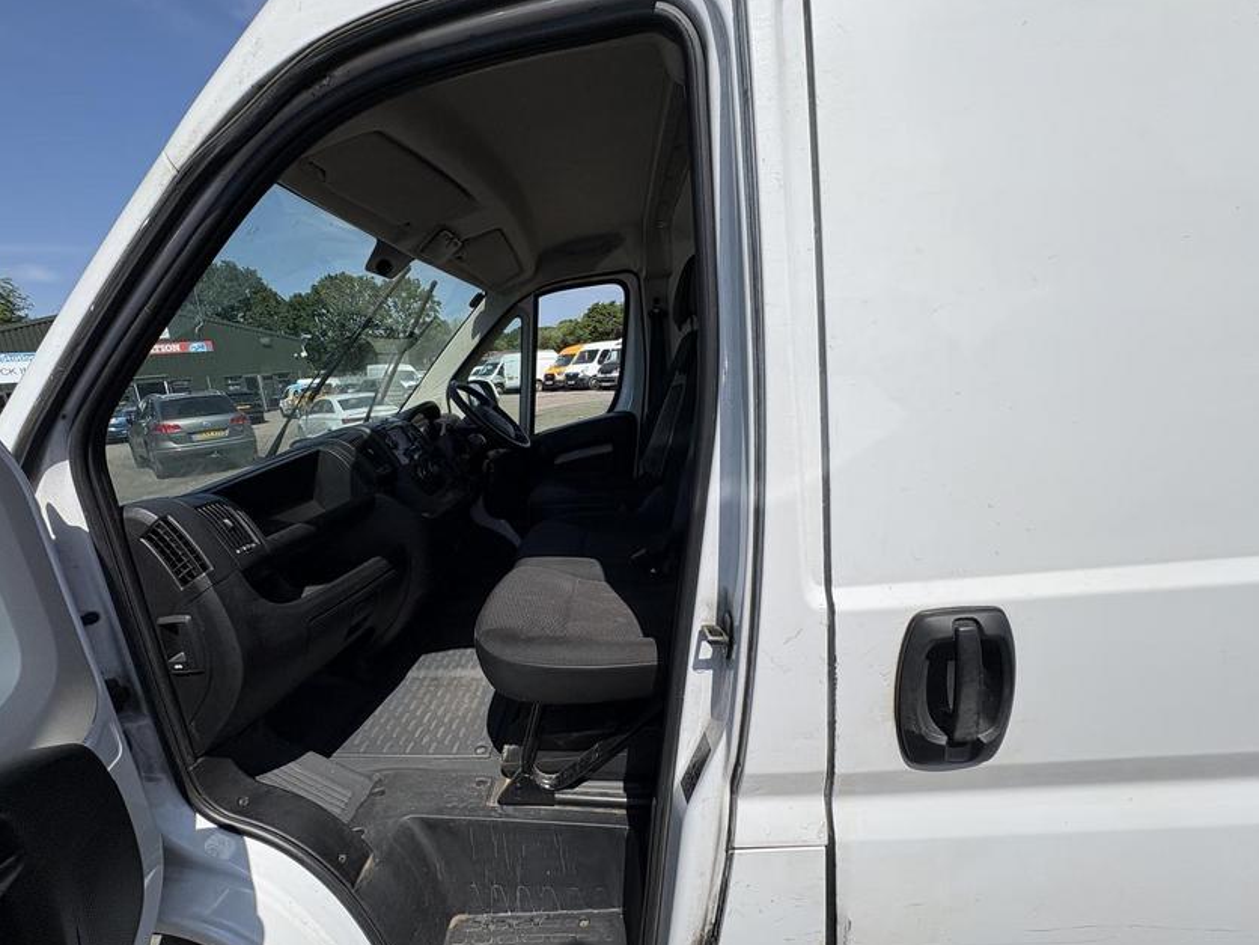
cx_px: 590
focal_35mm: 15
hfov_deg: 98.0
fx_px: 546
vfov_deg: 81.7
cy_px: 496
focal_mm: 2.22
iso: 50
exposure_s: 1/2494
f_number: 2.2
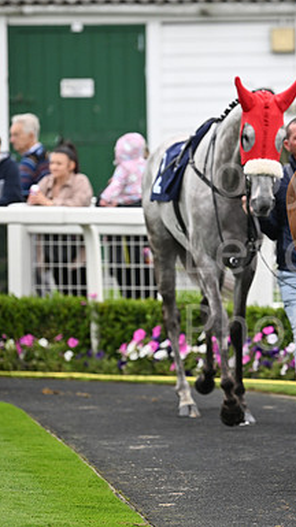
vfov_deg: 6.8
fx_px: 4418
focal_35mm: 316
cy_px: 264
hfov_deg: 3.8
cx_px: 363
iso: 1000
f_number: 4
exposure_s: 1/1600
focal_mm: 200
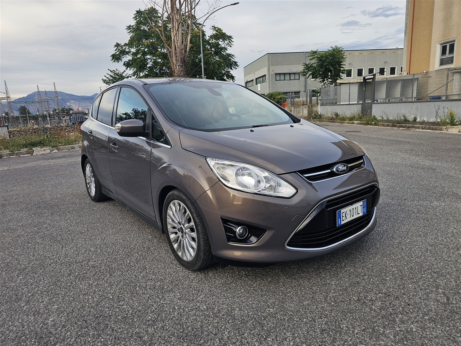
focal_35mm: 23
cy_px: 173
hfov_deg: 73.9
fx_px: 306
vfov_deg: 58.9
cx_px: 230
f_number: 1.7
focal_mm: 6.3
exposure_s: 1/180
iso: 25
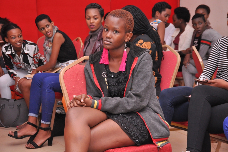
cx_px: 114
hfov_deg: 22.6
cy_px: 76
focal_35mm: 90
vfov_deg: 15.1
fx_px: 569
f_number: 6.3
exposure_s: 1/100
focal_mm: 60
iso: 1600
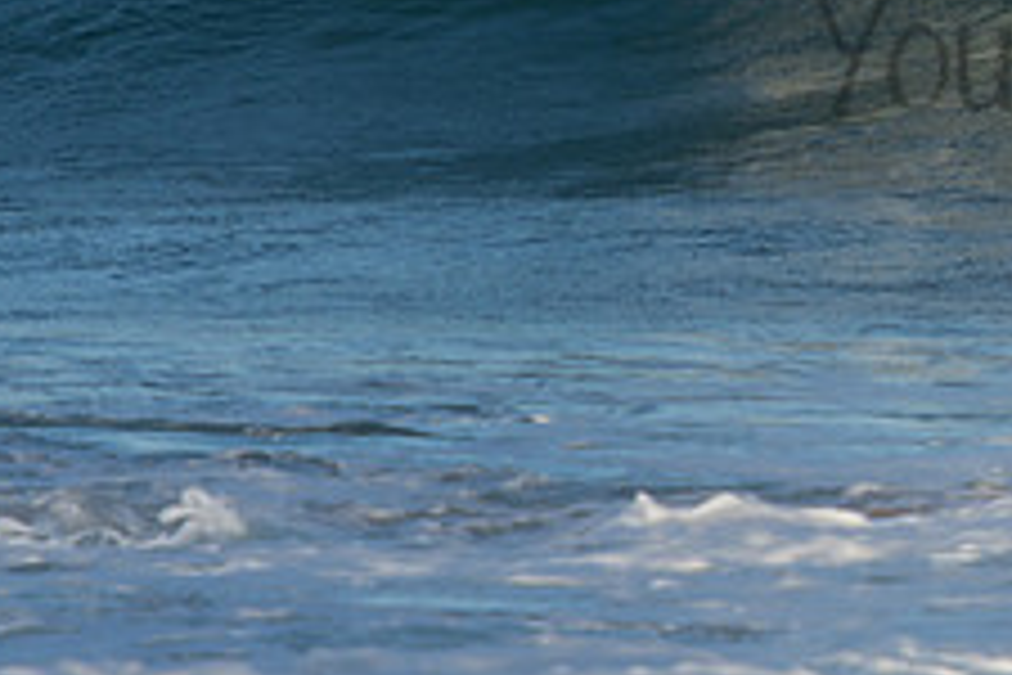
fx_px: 34827
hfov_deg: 1.7
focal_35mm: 1239
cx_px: 1277
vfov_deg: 1.1
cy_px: 7
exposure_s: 1/640
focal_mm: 320
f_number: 5.6
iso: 140
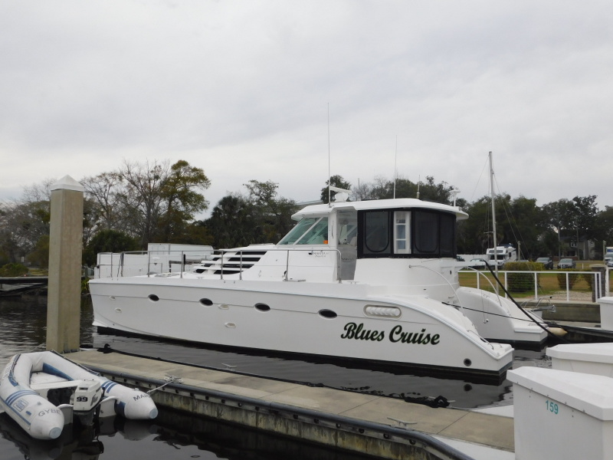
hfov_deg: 60.0
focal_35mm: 30
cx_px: 306
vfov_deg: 46.8
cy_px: 230
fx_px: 531
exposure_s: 1/640
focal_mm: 5.3
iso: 125
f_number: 3.2
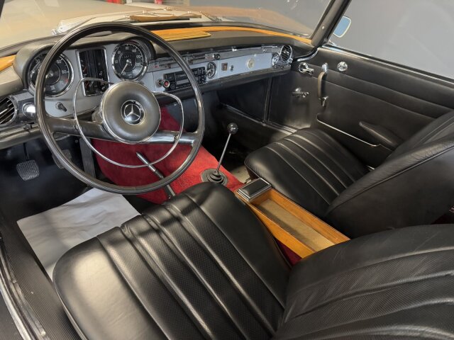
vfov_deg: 56.8
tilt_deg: -32.9
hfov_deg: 71.6
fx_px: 315
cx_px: 227
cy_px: 170
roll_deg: -7.1
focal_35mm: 24
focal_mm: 6.76
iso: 1000
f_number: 1.78
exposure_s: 1/36
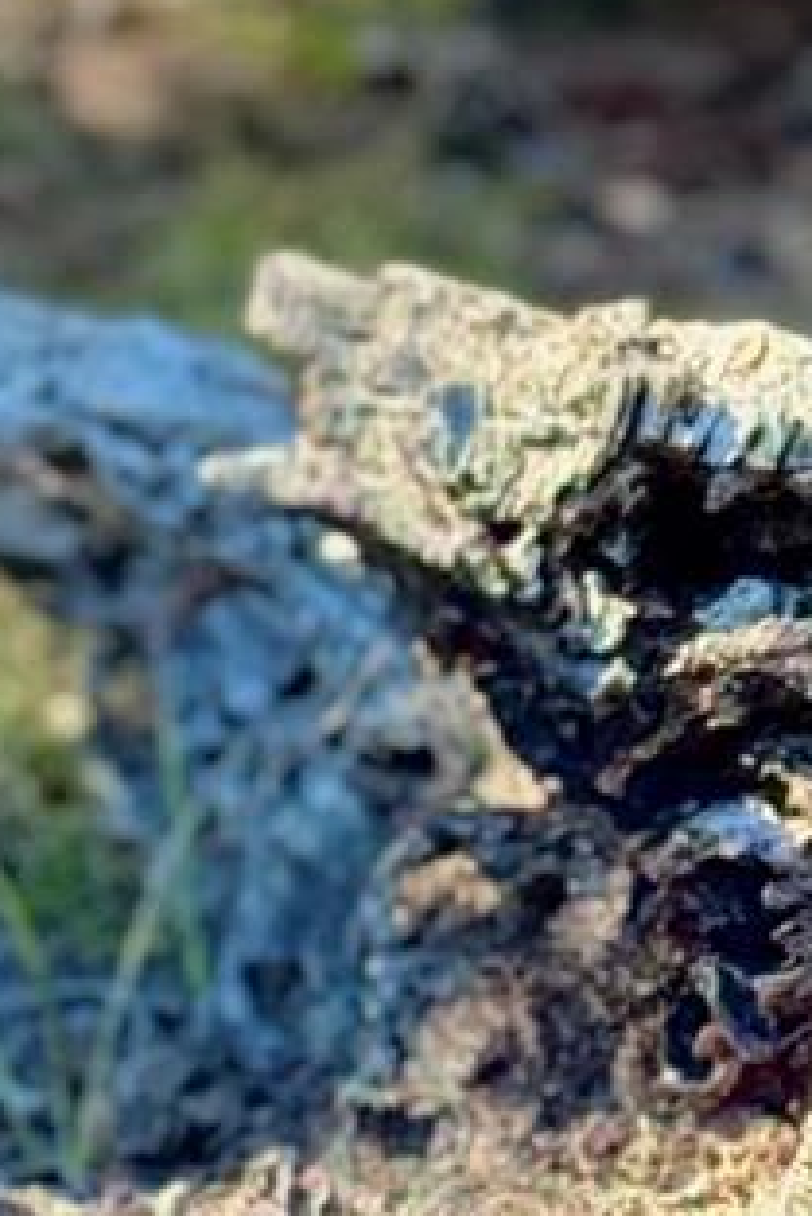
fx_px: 8279
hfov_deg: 5.6
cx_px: 221
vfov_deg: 8.4
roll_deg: -3.9
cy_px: 1064
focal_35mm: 245
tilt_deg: -11.8
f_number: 1.78
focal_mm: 6.76
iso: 50
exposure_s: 1/185
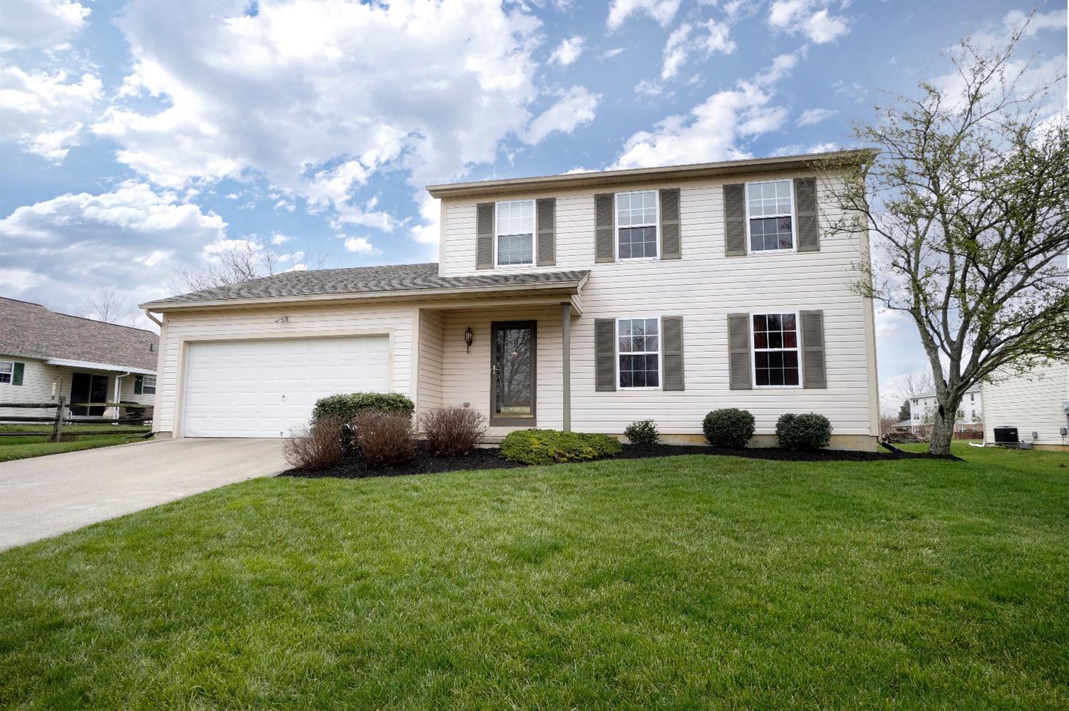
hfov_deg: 90.0
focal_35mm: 18
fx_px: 534
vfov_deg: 67.3
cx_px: 534
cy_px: 356
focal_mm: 12
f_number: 10
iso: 800
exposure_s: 1/400
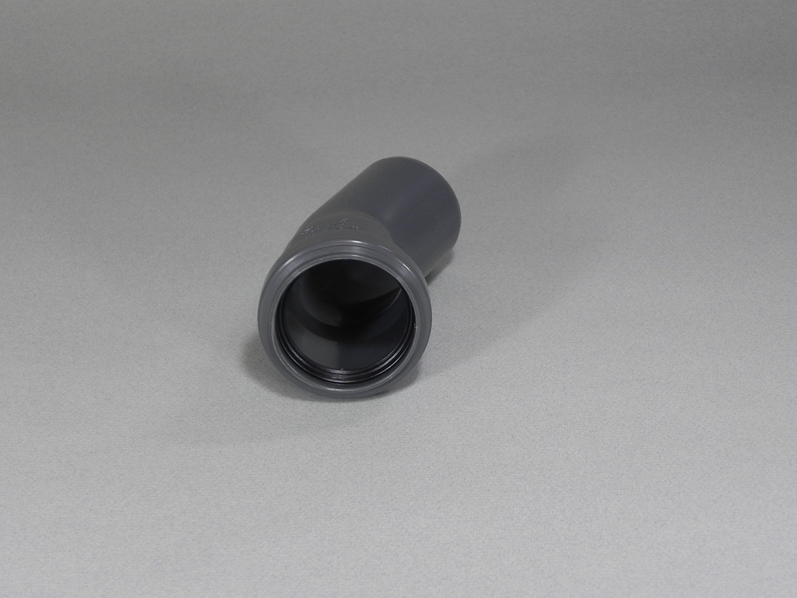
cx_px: 398
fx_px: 1727
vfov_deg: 19.6
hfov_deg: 26.0
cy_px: 299
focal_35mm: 75
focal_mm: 13.4
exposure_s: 1/41.8
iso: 160
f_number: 4
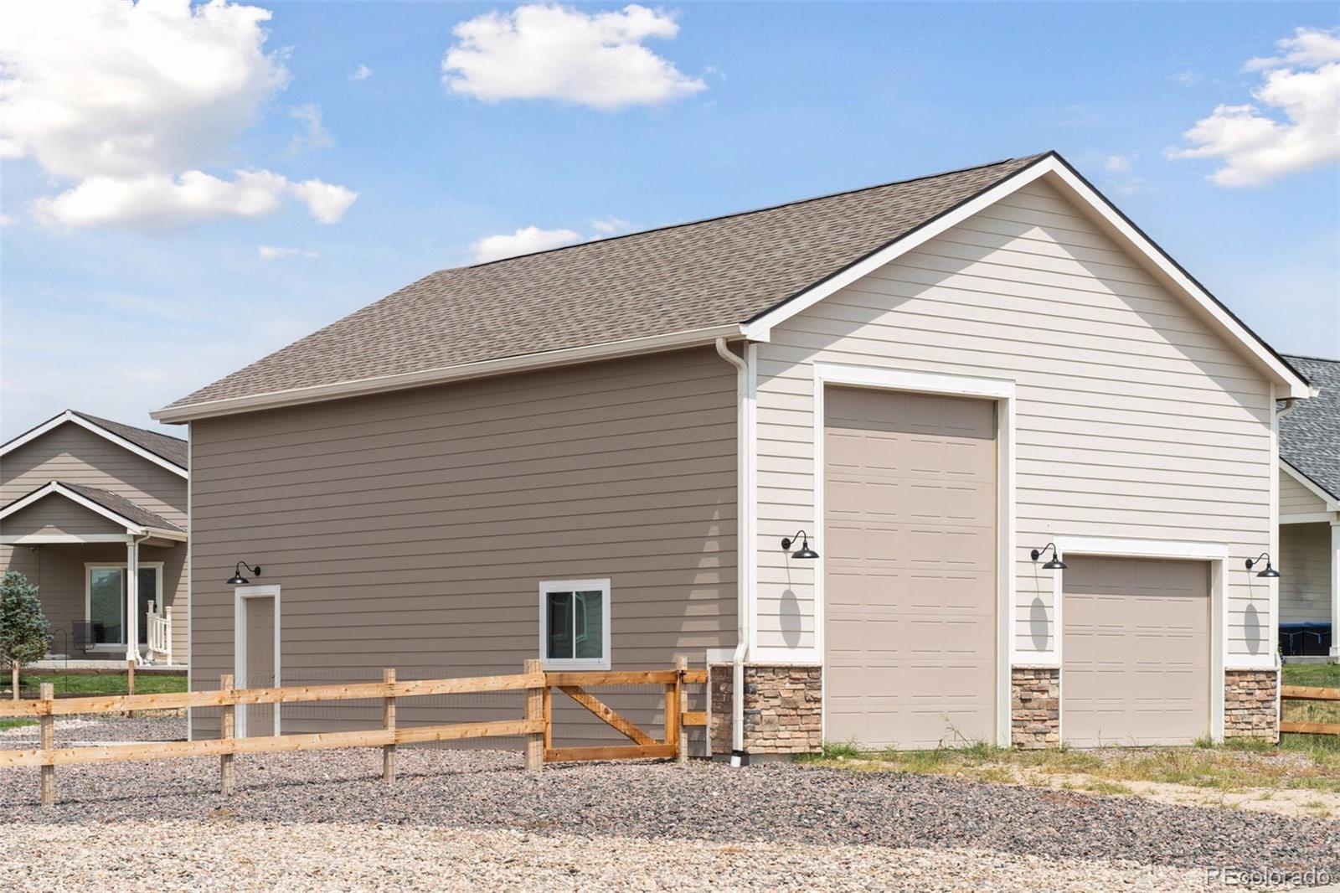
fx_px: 2791
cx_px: 670
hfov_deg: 27.0
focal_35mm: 75
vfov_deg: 18.2
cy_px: 446
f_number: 9
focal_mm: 75
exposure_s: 1/1250
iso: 400
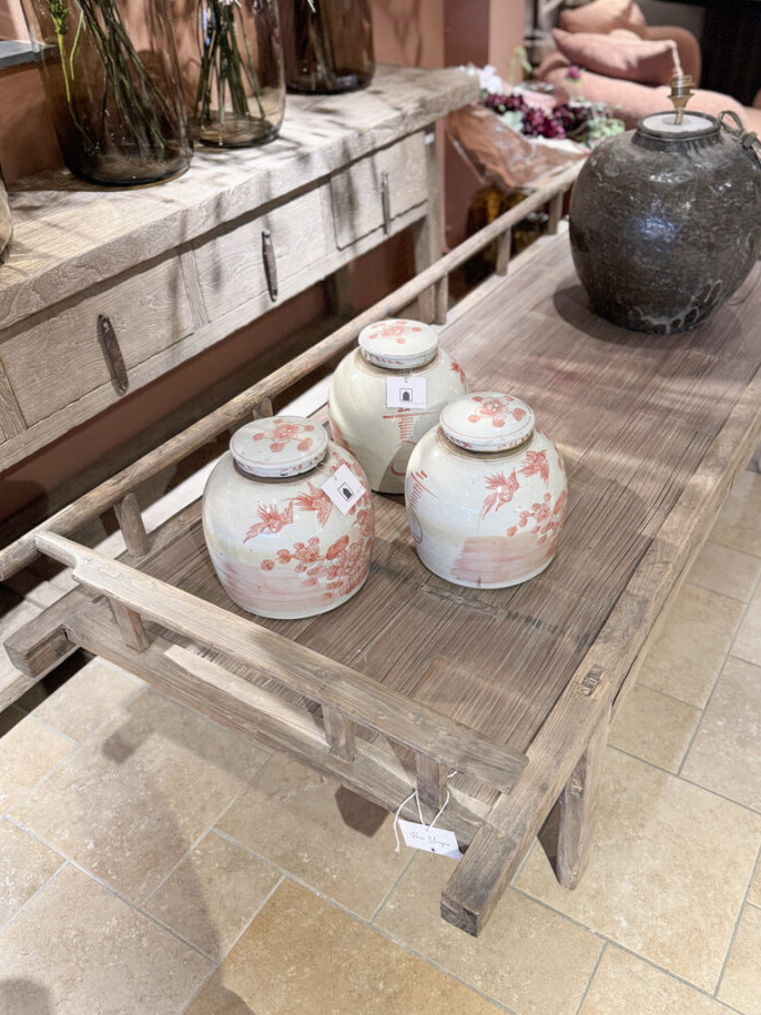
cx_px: 439
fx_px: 821
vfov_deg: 63.4
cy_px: 500
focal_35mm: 28
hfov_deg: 49.6
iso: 320
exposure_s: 1/50
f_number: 1.78
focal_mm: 6.76
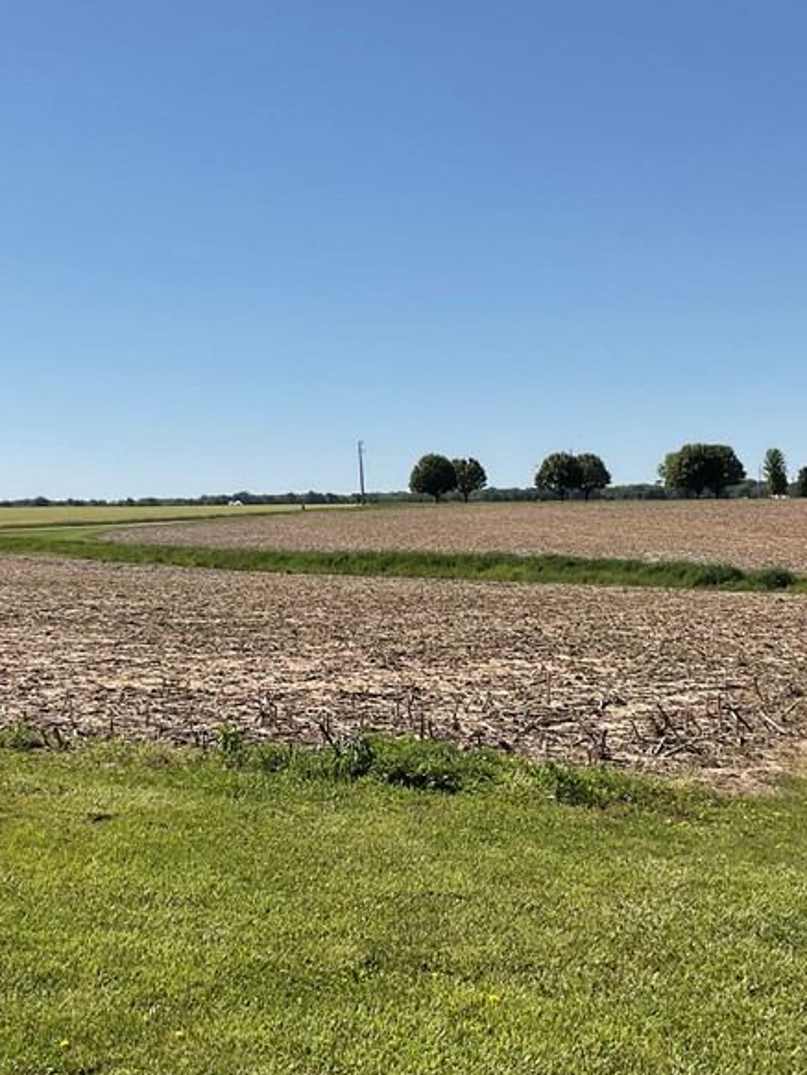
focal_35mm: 51
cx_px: 334
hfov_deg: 28.5
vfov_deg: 37.5
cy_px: 552
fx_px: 1584
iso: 16
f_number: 1.8
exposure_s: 1/3125
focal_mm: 3
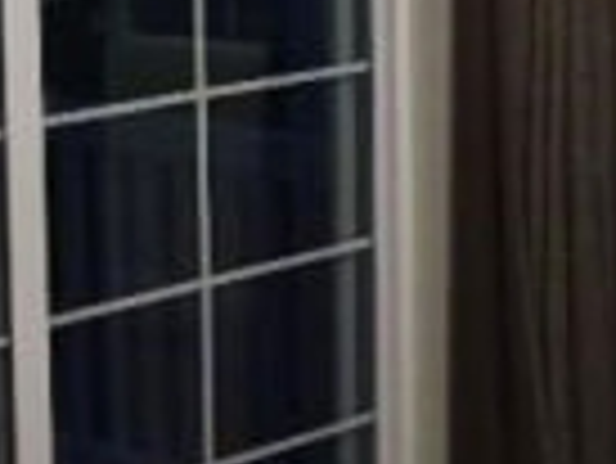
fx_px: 2404
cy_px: -144
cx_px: 1286
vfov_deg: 10.7
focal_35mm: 135
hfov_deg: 12.6
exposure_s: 1/30
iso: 50
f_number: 2.2
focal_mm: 4.15
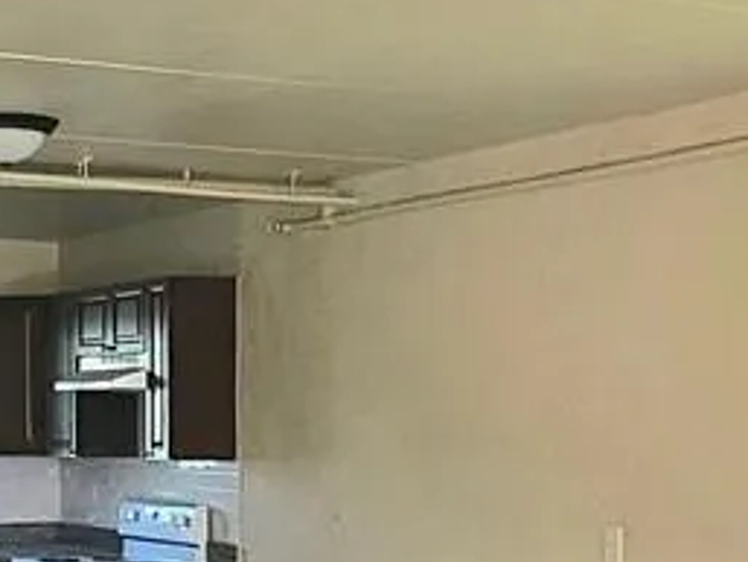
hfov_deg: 23.9
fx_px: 1751
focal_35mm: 81
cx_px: 210
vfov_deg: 17.4
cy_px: 678
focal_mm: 2.2
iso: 125
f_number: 2.2
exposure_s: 1/208
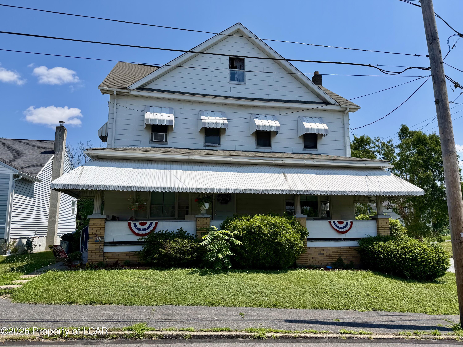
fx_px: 321
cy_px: 174
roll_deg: +0.9
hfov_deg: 71.6
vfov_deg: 56.8
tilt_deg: +8.5
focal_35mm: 24
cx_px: 232
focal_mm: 6.76
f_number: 1.78
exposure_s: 1/6173
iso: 80
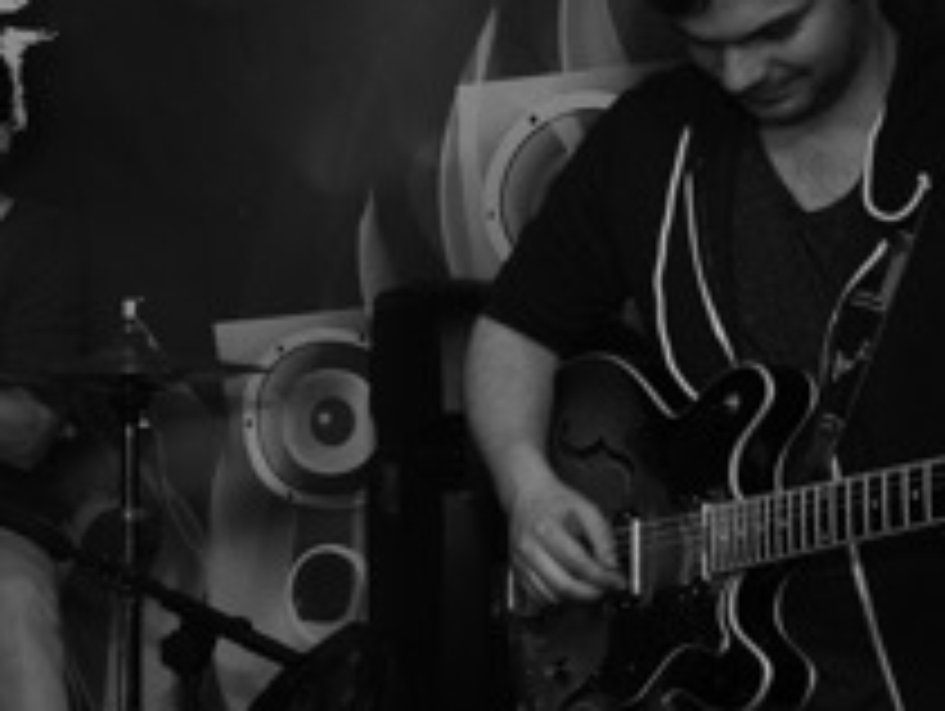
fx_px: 3116
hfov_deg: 16.4
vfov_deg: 13.0
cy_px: 459
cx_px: -266
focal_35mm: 114
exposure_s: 1/200
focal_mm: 26
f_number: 5.6
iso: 200
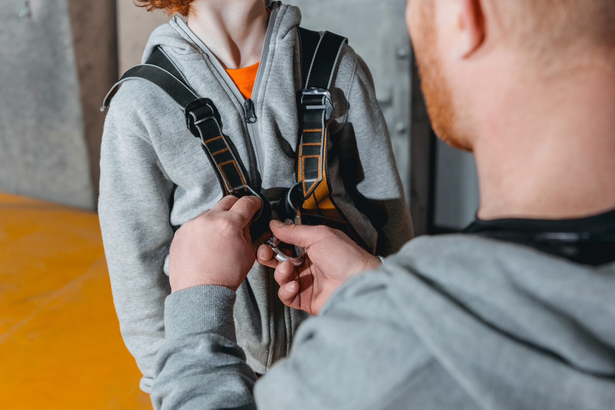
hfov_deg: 36.2
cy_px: 205
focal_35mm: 55
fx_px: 940
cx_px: 308
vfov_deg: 24.6
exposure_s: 1/125
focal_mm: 55
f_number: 4.5
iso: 500
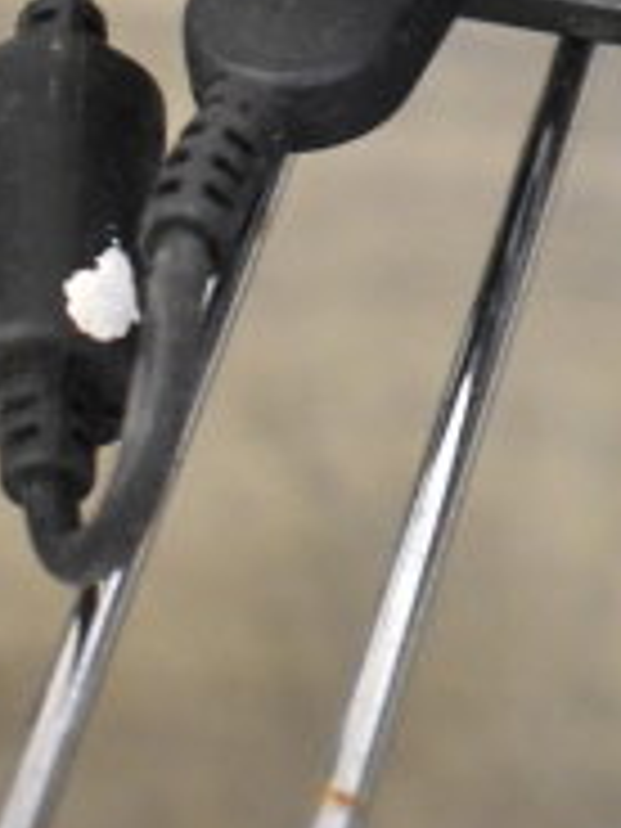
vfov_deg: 10.8
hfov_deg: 7.8
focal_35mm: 182
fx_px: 4353
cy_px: -7
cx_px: 1206
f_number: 4.8
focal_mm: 38
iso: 6400
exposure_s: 1/60
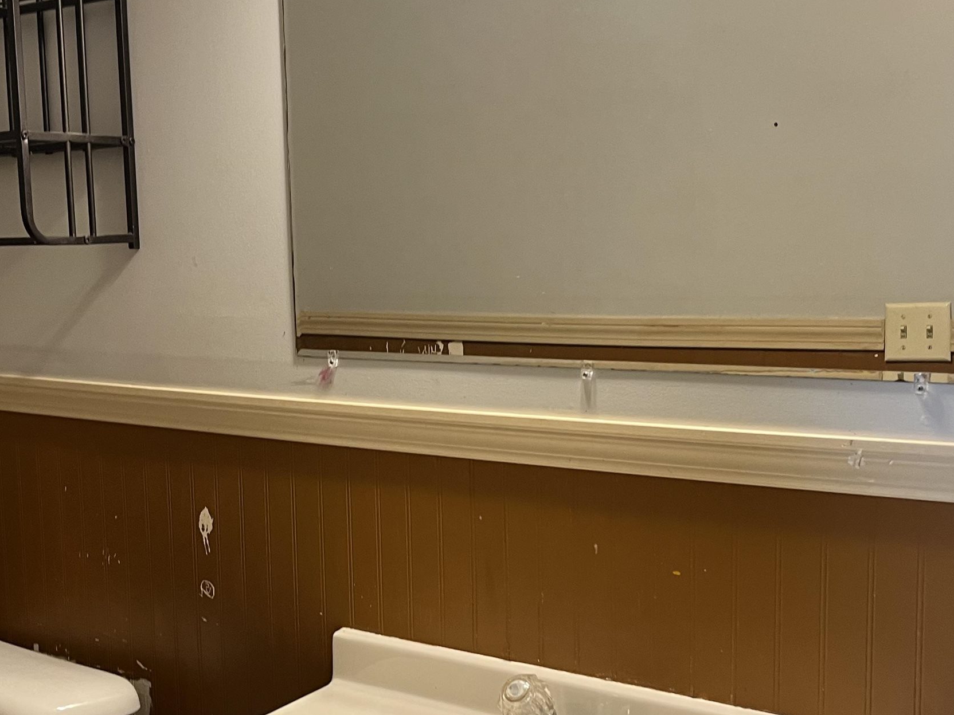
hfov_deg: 39.4
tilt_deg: -8.4
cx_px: 357
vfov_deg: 30.2
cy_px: 396
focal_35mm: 48
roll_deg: +2.3
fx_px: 1323
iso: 160
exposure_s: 1/60
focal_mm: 5.1
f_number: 1.6
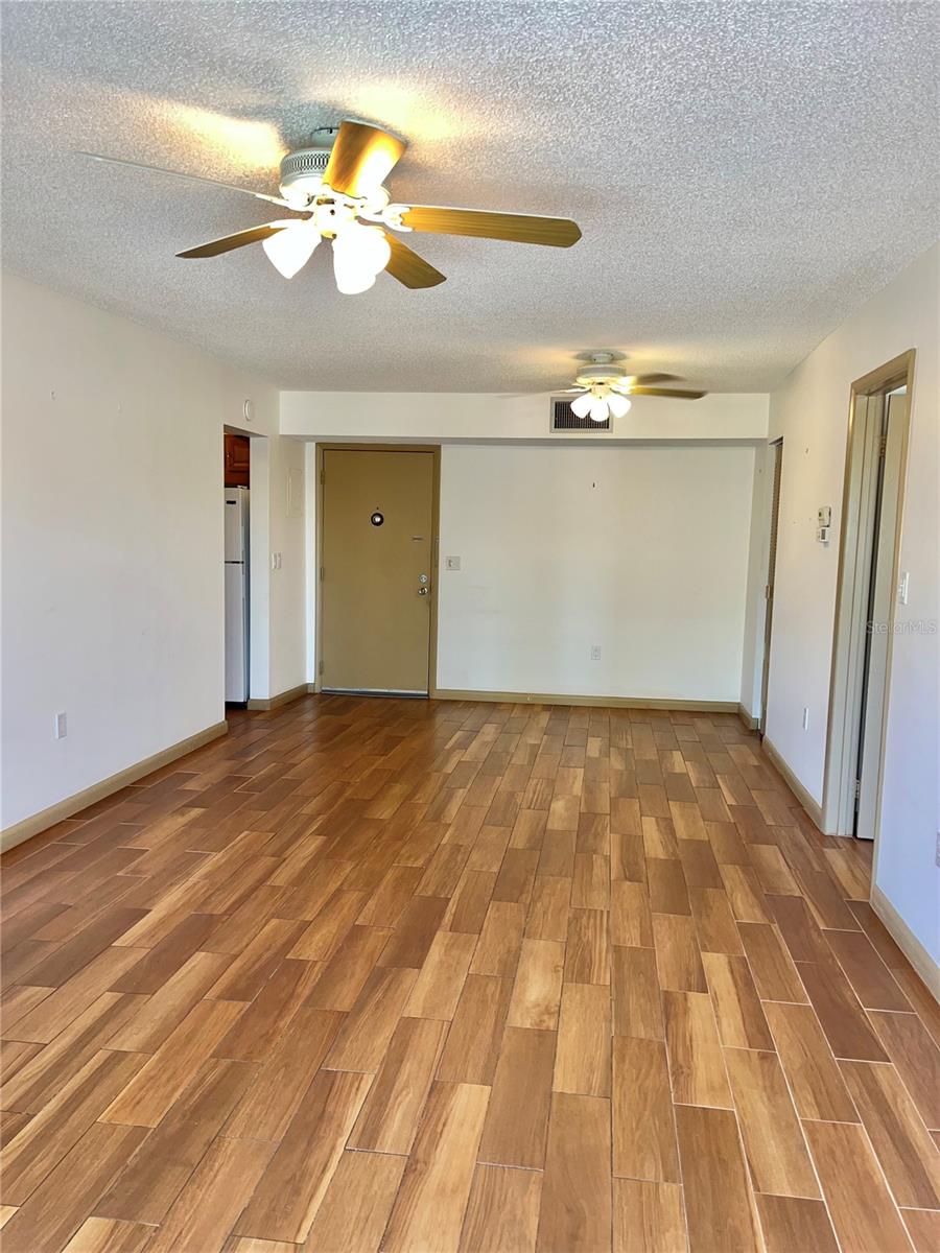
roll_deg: -1.8
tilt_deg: -7.1
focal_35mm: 26
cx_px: 470
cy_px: 626
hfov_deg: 53.1
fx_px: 941
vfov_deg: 67.3
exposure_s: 1/29
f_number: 1.6
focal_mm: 5.1
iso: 32
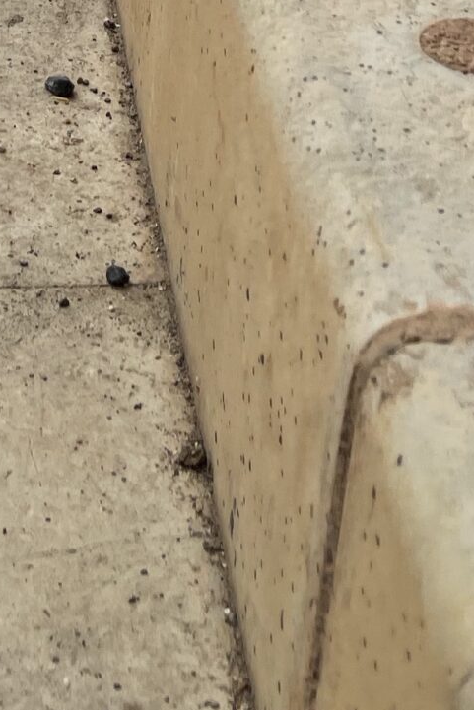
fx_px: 1895
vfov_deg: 17.7
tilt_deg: -14.4
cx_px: -76
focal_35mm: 96
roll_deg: +1.8
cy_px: -512
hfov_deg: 13.9
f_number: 1.6
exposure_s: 1/10000
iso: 32
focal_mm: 5.1
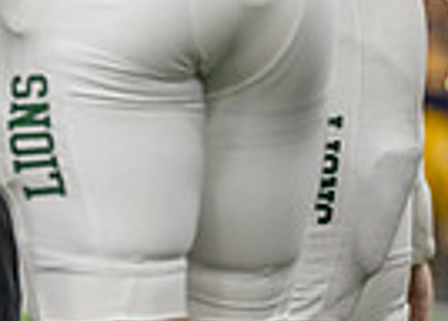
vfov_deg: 1.6
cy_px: -364
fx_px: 11552
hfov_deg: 2.2
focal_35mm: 907
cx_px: 752
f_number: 2.8
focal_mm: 200
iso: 1000
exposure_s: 1/400
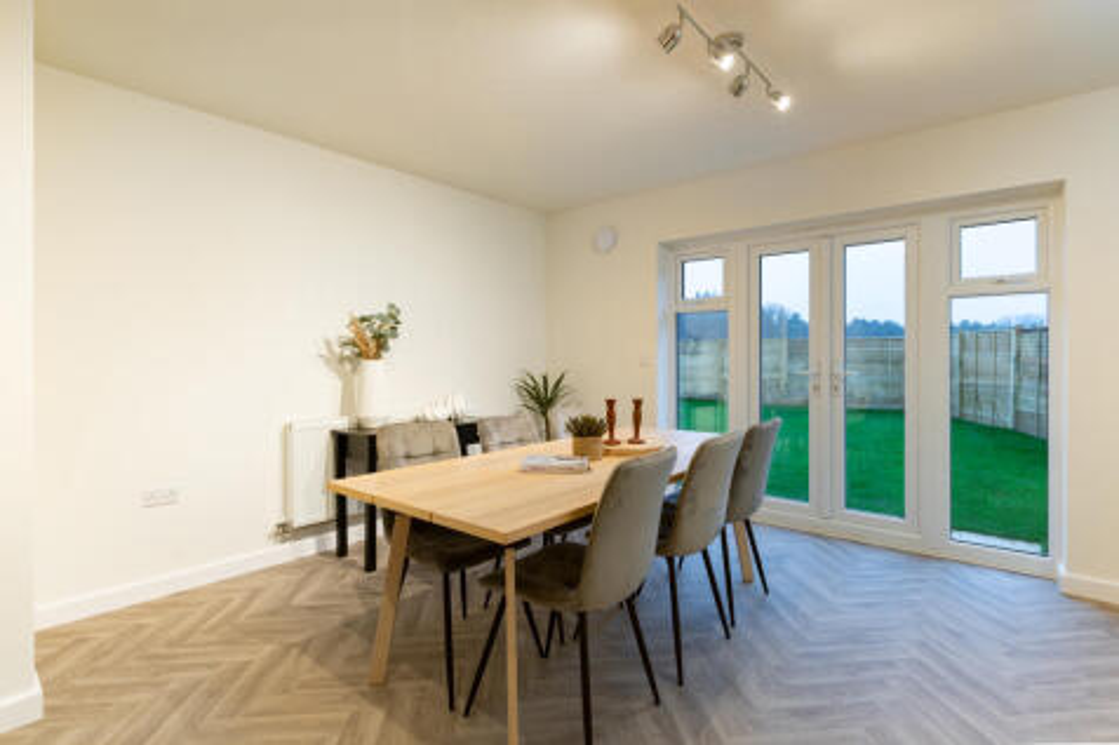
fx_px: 528
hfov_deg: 93.3
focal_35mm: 17
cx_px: 560
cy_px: 372
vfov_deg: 70.4
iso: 160
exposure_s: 1/1.67
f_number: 8
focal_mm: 17
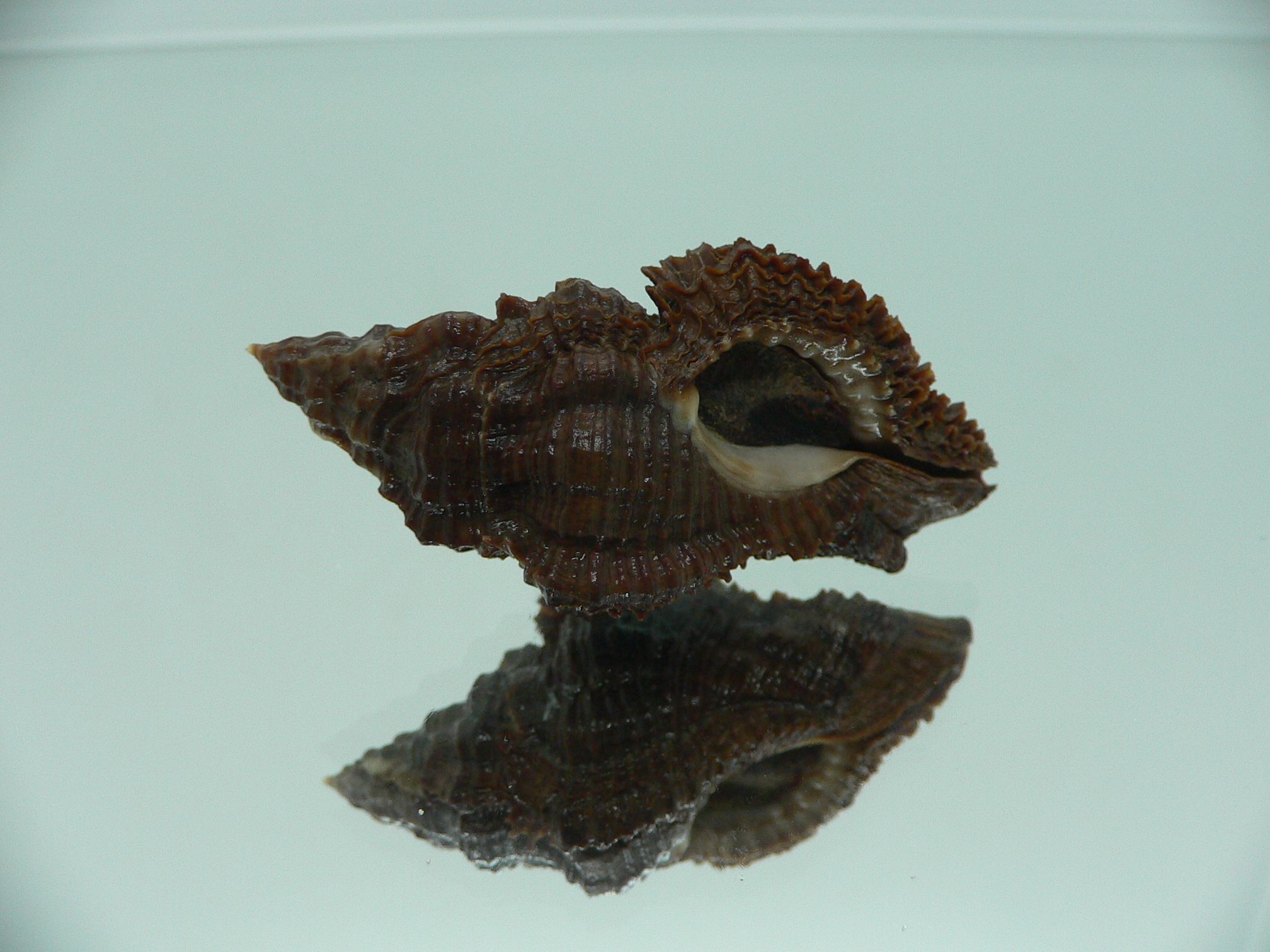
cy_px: 476
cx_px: 635
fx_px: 1284
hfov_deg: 52.6
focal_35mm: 35
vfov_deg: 40.7
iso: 100
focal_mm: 4.6
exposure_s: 1/60
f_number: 2.8
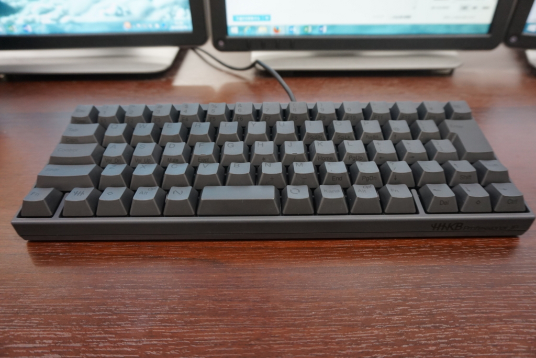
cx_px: 268
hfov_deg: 73.7
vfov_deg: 53.2
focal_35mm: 24
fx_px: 358
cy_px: 179
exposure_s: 1/60
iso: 800
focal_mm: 16
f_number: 4
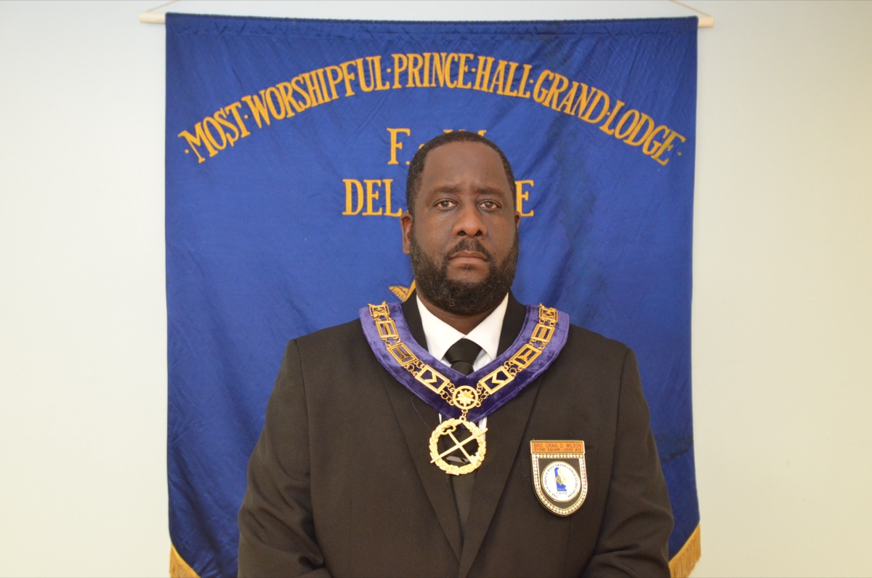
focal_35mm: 36
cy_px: 289
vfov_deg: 36.7
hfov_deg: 53.2
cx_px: 436
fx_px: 870
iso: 2000
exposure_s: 1/60
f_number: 4.5
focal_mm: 24
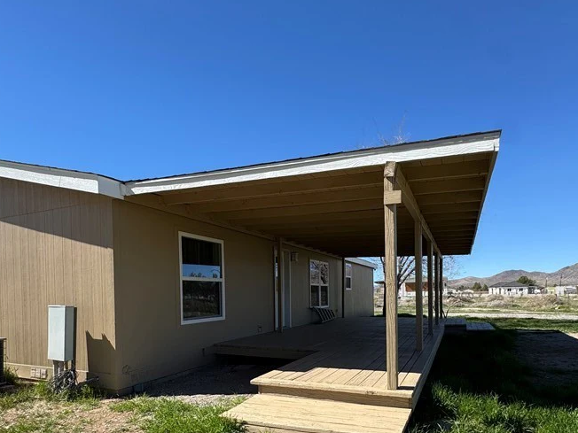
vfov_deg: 59.1
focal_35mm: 22
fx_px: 367
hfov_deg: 76.4
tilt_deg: -0.9
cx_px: 299
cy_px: 301
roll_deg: +0.8
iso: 40
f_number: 2.2
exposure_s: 1/1217
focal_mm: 2.22
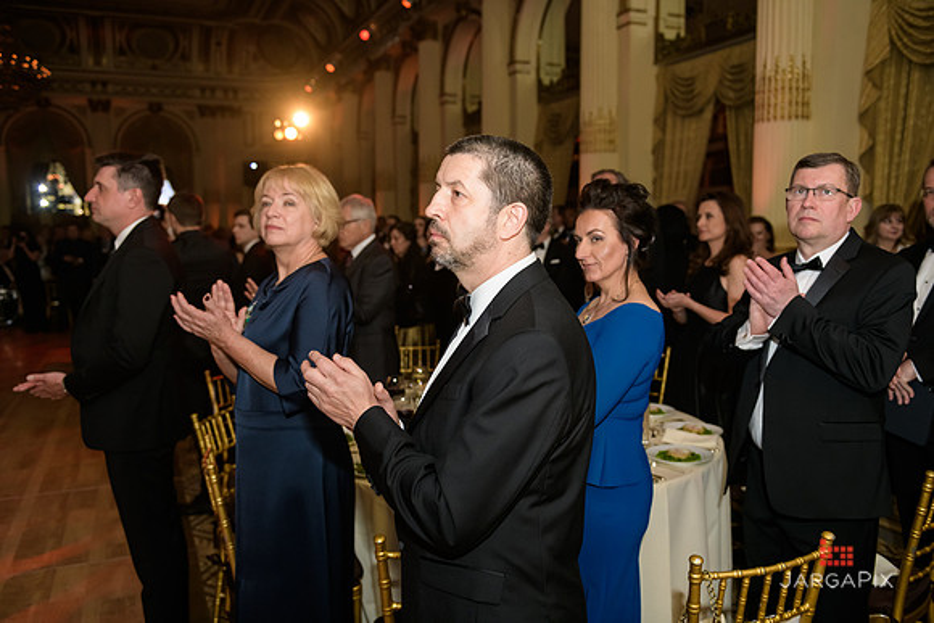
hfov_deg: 60.3
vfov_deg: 42.3
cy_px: 312
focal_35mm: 31
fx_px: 804
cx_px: 467
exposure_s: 1/125
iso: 1600
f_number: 3.2
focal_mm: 31
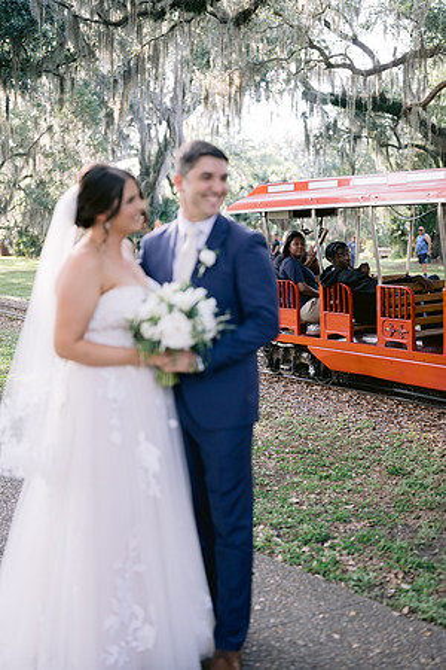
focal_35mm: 50
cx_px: 223
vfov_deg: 39.6
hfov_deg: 27.0
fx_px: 929
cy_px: 335
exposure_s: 1/320
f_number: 1.8
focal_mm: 50
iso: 160
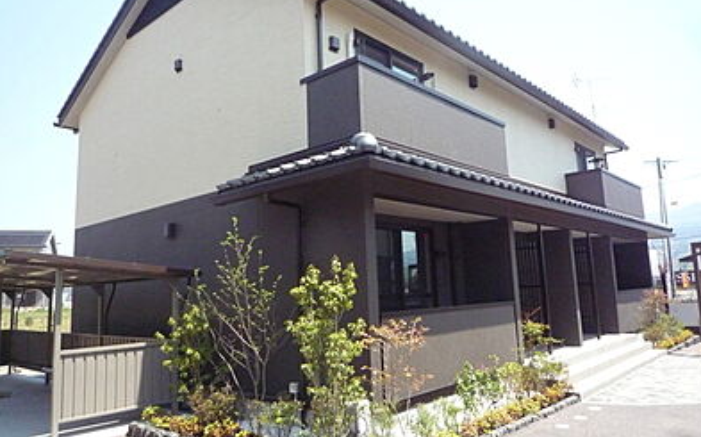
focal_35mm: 27
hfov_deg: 68.4
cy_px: 205
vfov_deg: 45.9
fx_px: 515
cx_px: 355
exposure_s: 1/800
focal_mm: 4.4
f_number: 6.3
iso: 800
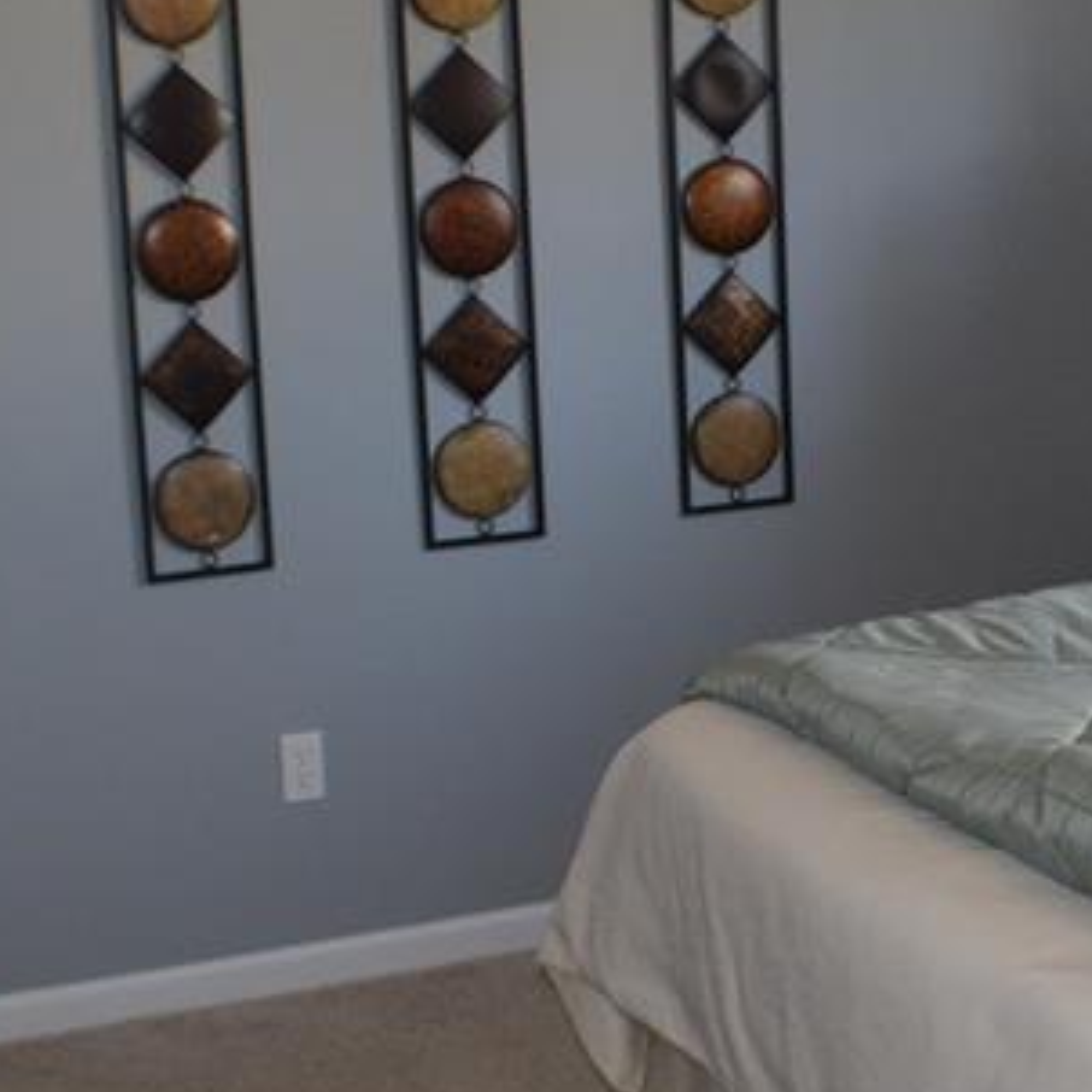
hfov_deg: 17.0
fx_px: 3605
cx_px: 933
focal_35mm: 101
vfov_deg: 17.2
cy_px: 481
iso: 800
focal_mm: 22
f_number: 5.6
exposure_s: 1/125
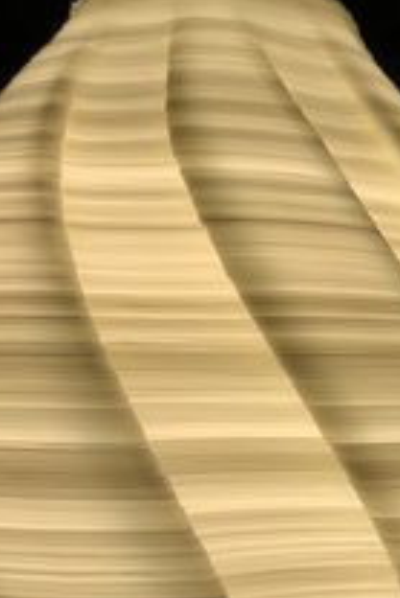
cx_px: 340
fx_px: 865
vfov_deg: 38.1
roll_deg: -0.8
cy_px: 342
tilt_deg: +2.1
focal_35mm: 52
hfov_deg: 25.4
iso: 25
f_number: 1.8
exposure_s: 1/1021
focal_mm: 4.25
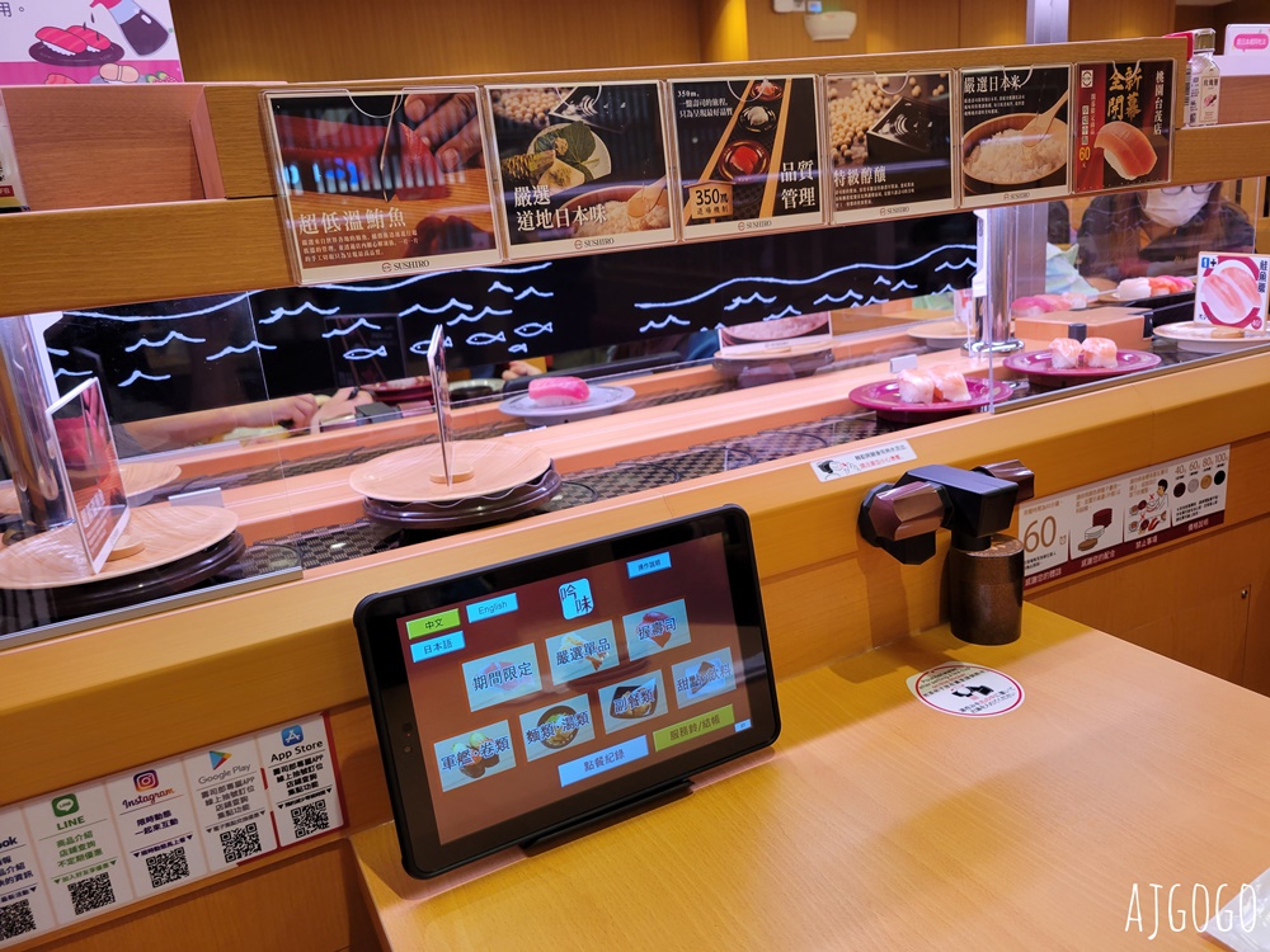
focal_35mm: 26
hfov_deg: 67.3
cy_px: 476
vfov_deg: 53.1
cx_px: 635
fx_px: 954
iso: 100
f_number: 1.8
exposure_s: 1/120
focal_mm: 5.4
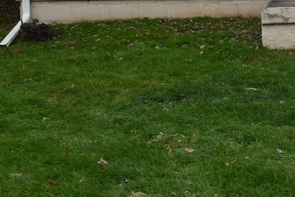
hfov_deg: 16.0
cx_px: 431
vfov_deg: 11.4
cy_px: -23
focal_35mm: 118
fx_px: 967
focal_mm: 22
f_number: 9
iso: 400
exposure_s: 1/160
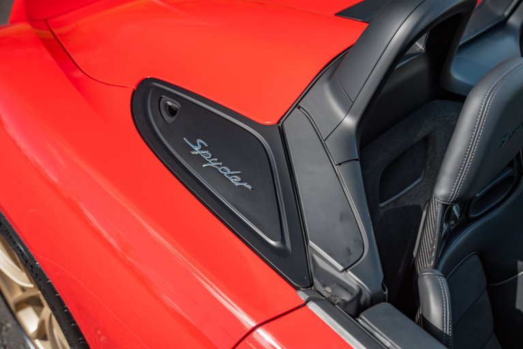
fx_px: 480
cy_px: 174
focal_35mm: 33
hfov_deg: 57.2
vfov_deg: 40.0
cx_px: 262
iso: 160
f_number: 2.8
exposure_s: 1/1250
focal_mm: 33
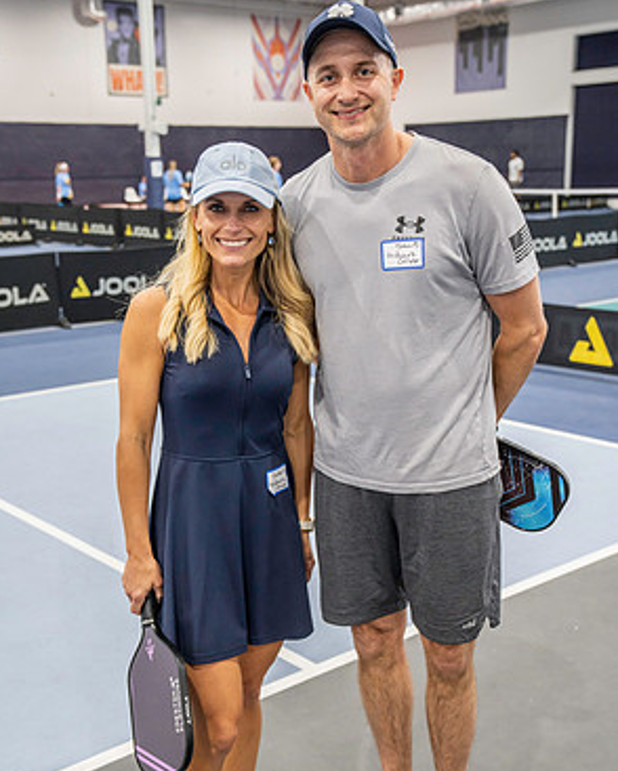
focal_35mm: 46
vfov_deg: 40.3
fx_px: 1051
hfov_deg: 32.8
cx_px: 307
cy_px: 401
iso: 2000
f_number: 4
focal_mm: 40
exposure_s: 1/160
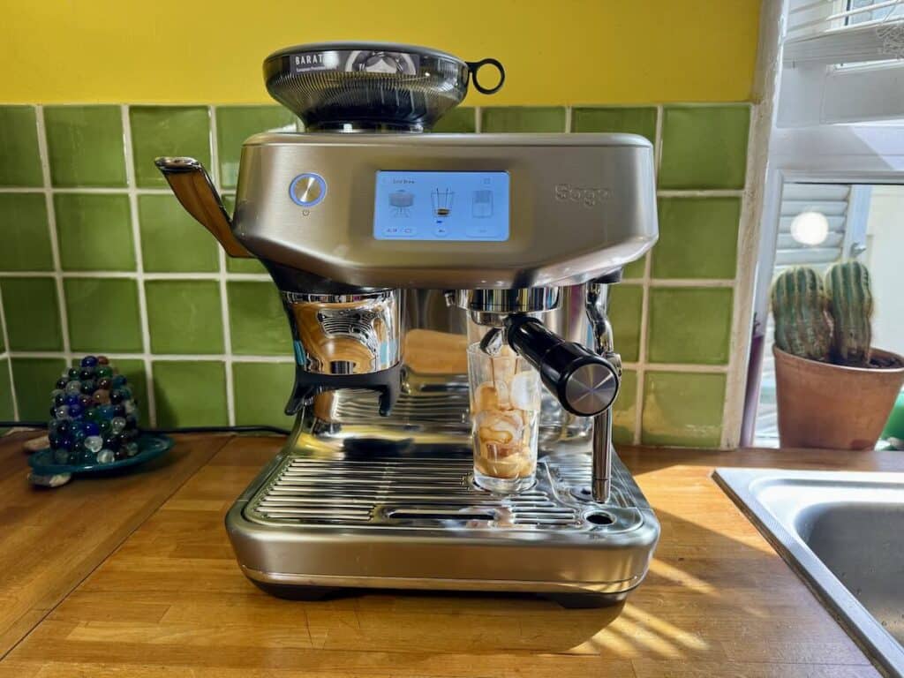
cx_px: 452
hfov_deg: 71.6
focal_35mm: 24
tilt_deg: -10.7
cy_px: 339
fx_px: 627
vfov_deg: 56.8
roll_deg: +0.9
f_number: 1.78
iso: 64
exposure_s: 1/225
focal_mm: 6.76
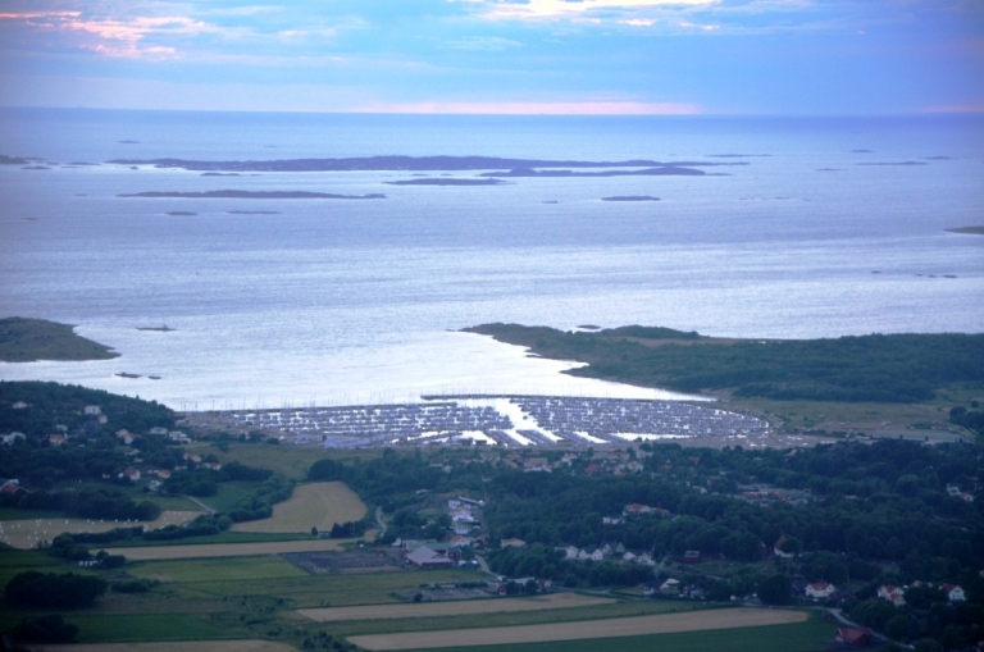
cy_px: 326
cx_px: 492
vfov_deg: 8.7
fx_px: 4297
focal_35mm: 158
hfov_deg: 13.1
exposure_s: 1/125
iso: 500
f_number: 5.6
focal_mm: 105
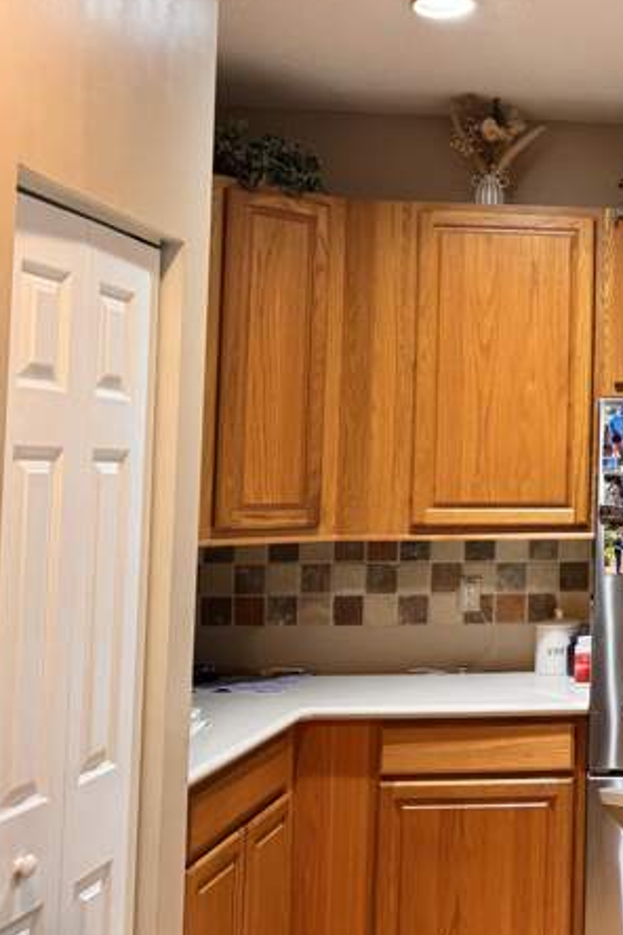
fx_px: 1168
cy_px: 398
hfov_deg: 25.5
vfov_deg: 43.5
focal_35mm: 45
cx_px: 821
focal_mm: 6.76
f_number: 1.78
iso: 320
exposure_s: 1/60
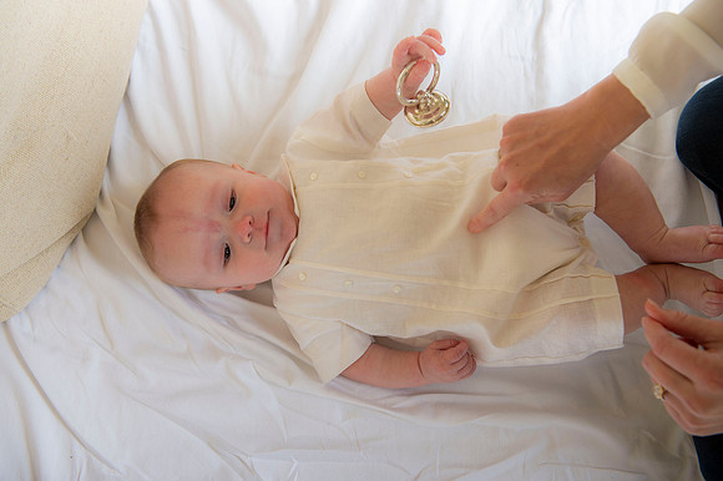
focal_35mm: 44
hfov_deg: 44.5
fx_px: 883
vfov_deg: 30.5
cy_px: 240
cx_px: 362
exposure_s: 1/200
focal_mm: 44
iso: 250
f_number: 4.5
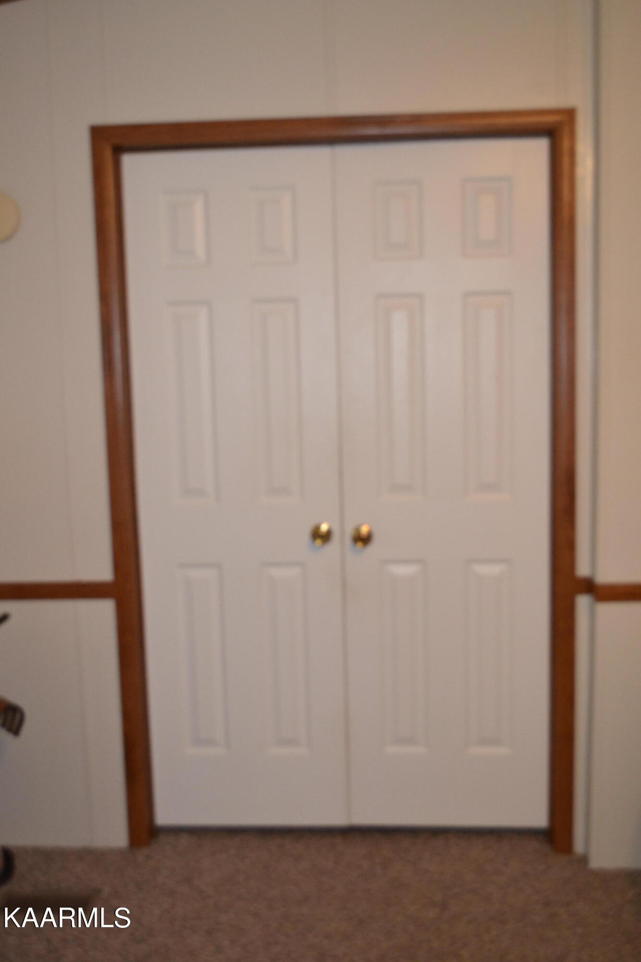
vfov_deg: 53.1
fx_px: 962
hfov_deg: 36.9
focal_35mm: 36
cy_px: 481
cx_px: 320
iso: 1400
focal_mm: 24
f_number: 4
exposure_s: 1/60
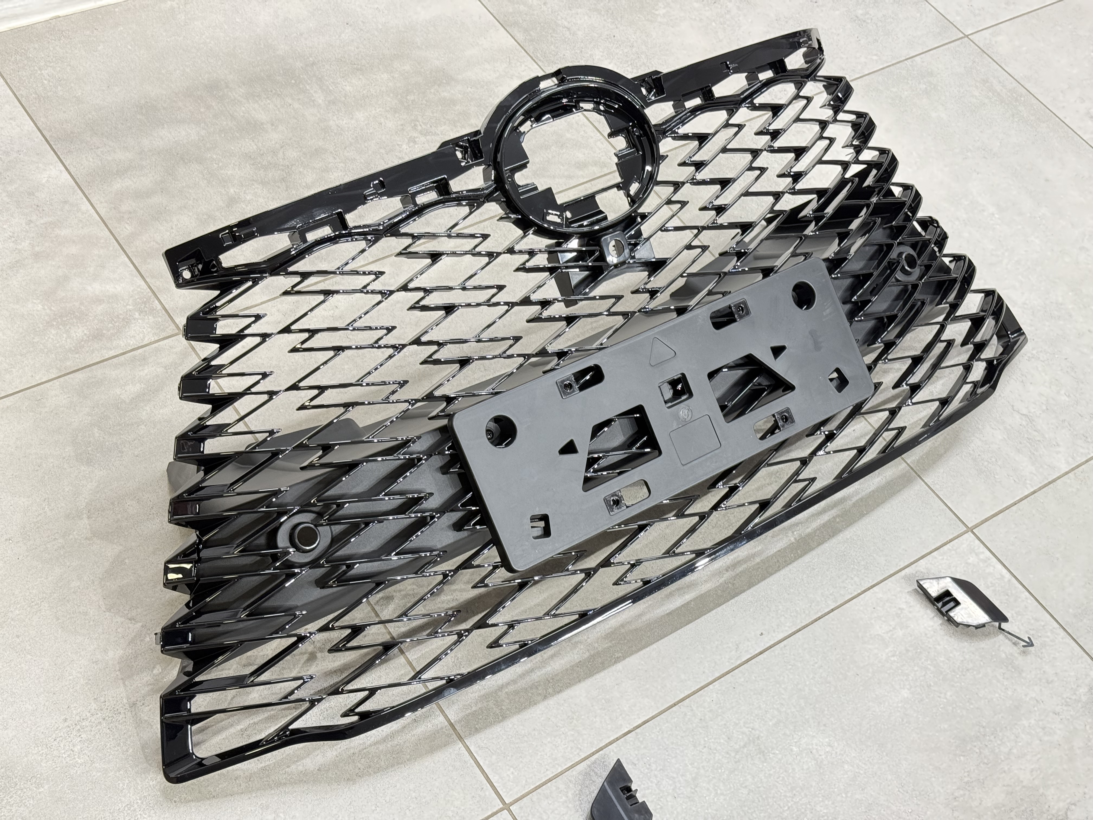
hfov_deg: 39.7
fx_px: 1516
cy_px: 410
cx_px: 546
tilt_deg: -51.2
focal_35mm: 48
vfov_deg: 30.3
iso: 200
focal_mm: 6.76
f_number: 1.78
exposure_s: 1/50
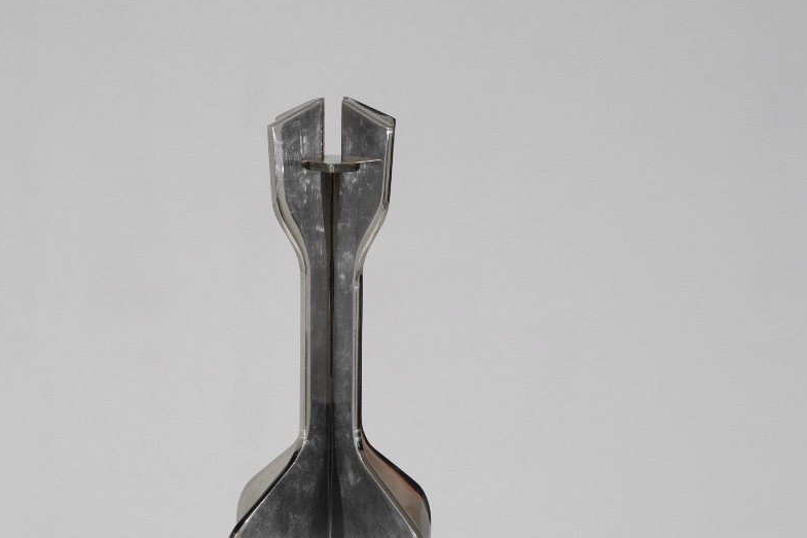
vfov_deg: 16.8
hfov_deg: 25.0
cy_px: 358
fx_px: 1815
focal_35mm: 81
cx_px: 342
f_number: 5.6
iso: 800
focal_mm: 35
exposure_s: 1/150
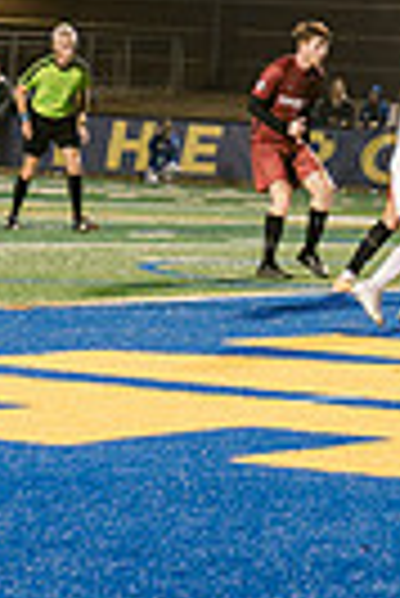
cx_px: 1272
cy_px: 128
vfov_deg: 6.7
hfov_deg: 4.3
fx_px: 5070
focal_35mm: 305
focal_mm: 70
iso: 2500
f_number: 4.5
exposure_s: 1/200
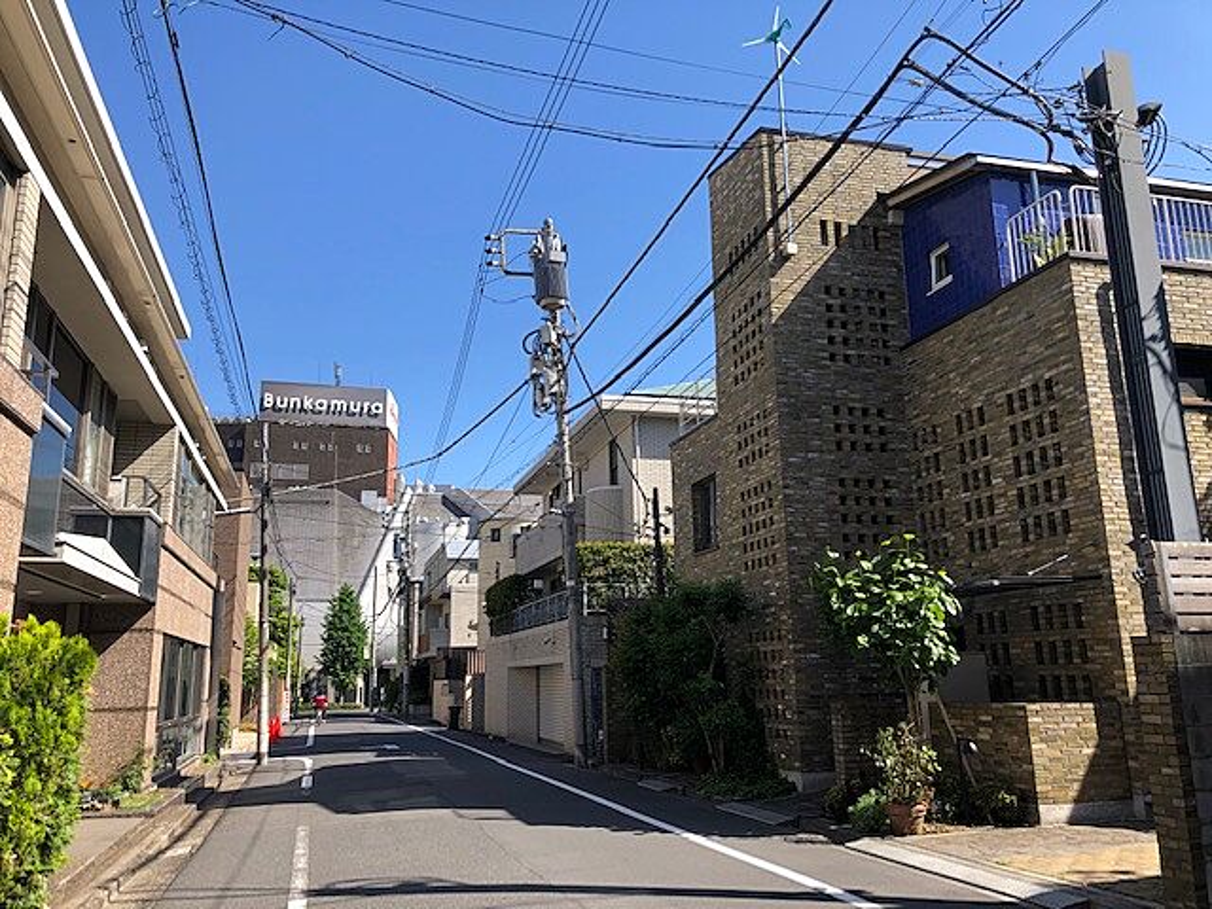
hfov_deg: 63.4
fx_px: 980
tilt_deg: +13.3
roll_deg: +1.6
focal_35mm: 28
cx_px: 606
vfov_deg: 49.7
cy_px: 454
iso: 20
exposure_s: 1/1080
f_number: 1.8
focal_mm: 3.99
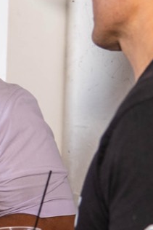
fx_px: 1127
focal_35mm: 177
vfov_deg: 11.6
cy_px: 154
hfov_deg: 7.7
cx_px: -41
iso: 250
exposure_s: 1/125
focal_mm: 35
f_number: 2
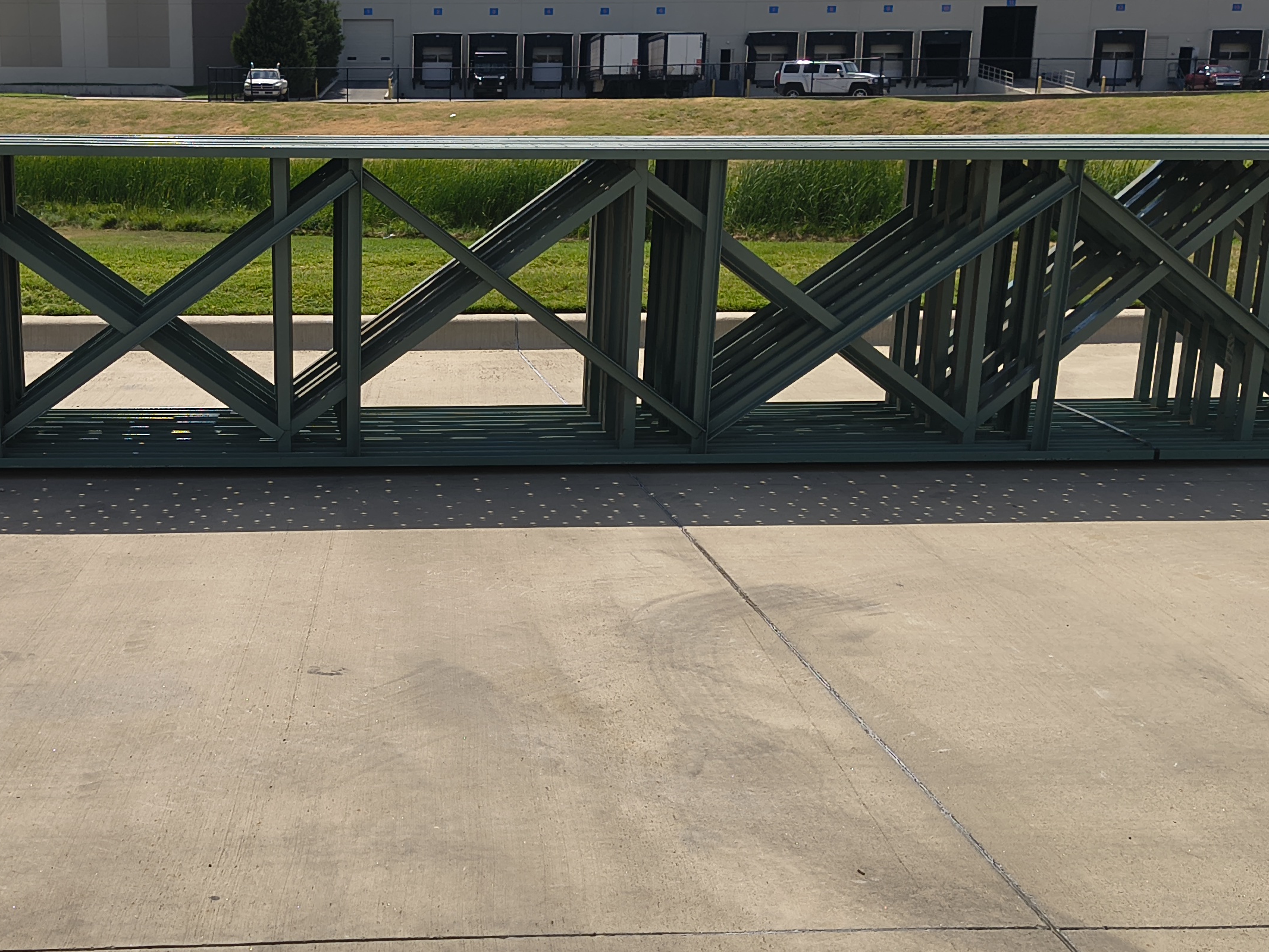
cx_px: 374
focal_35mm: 48
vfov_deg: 30.2
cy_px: 554
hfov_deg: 39.0
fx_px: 1760
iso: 100
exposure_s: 1/2521
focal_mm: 4.68
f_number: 1.7
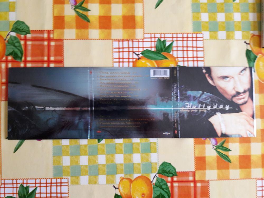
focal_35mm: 28
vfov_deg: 49.7
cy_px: 99
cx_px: 132
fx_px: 214
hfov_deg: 63.4
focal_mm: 3.7
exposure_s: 1/20
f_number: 1.9
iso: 160
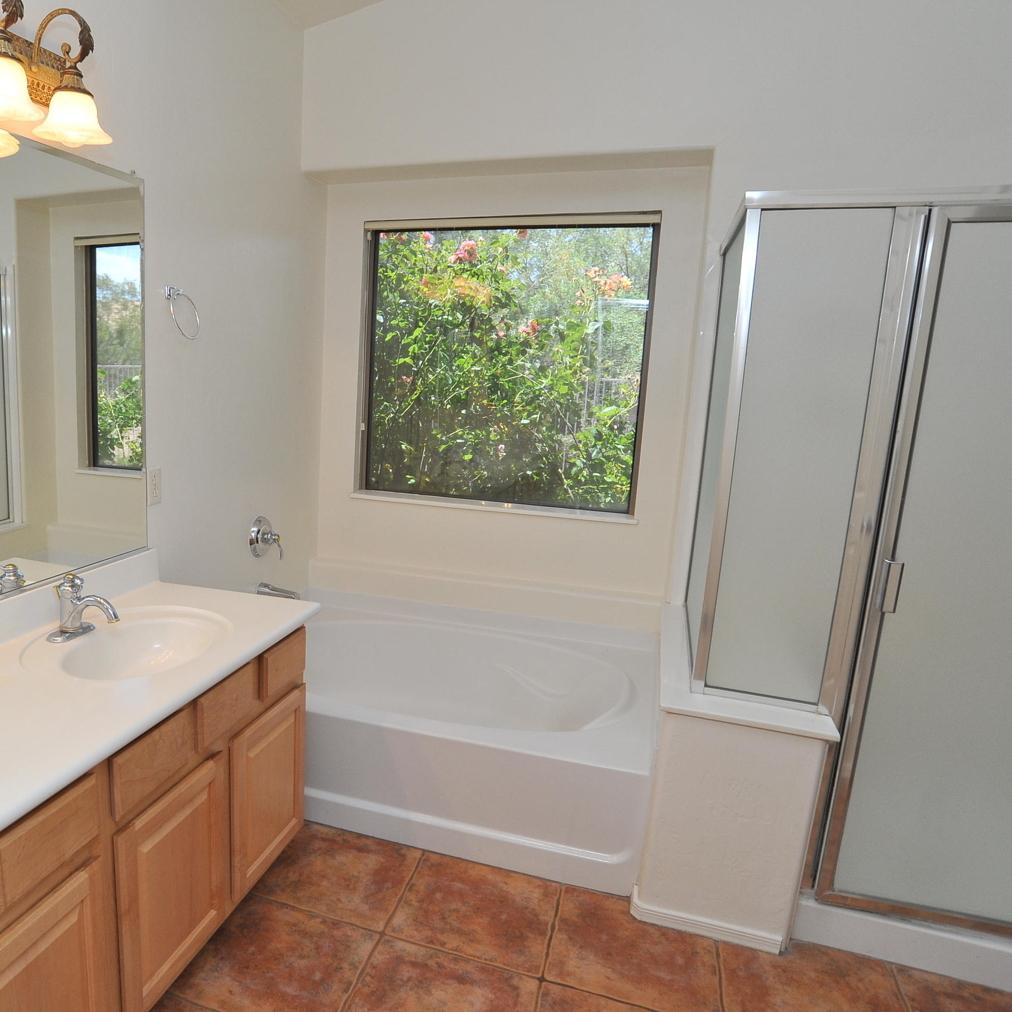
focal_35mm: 24
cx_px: 321
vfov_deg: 65.0
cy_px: 520
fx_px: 794
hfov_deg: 63.1
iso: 1000
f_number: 9
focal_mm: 18
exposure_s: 1/60
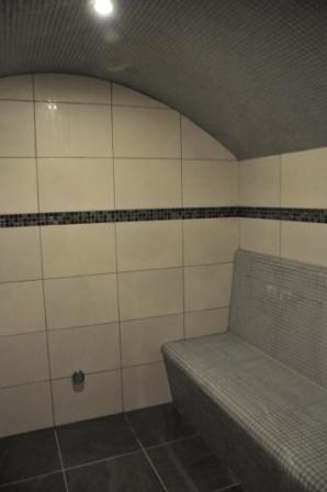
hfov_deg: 47.9
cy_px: 246
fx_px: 368
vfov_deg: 67.4
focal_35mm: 27
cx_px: 164
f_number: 3.5
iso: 3200
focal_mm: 18
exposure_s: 1/15
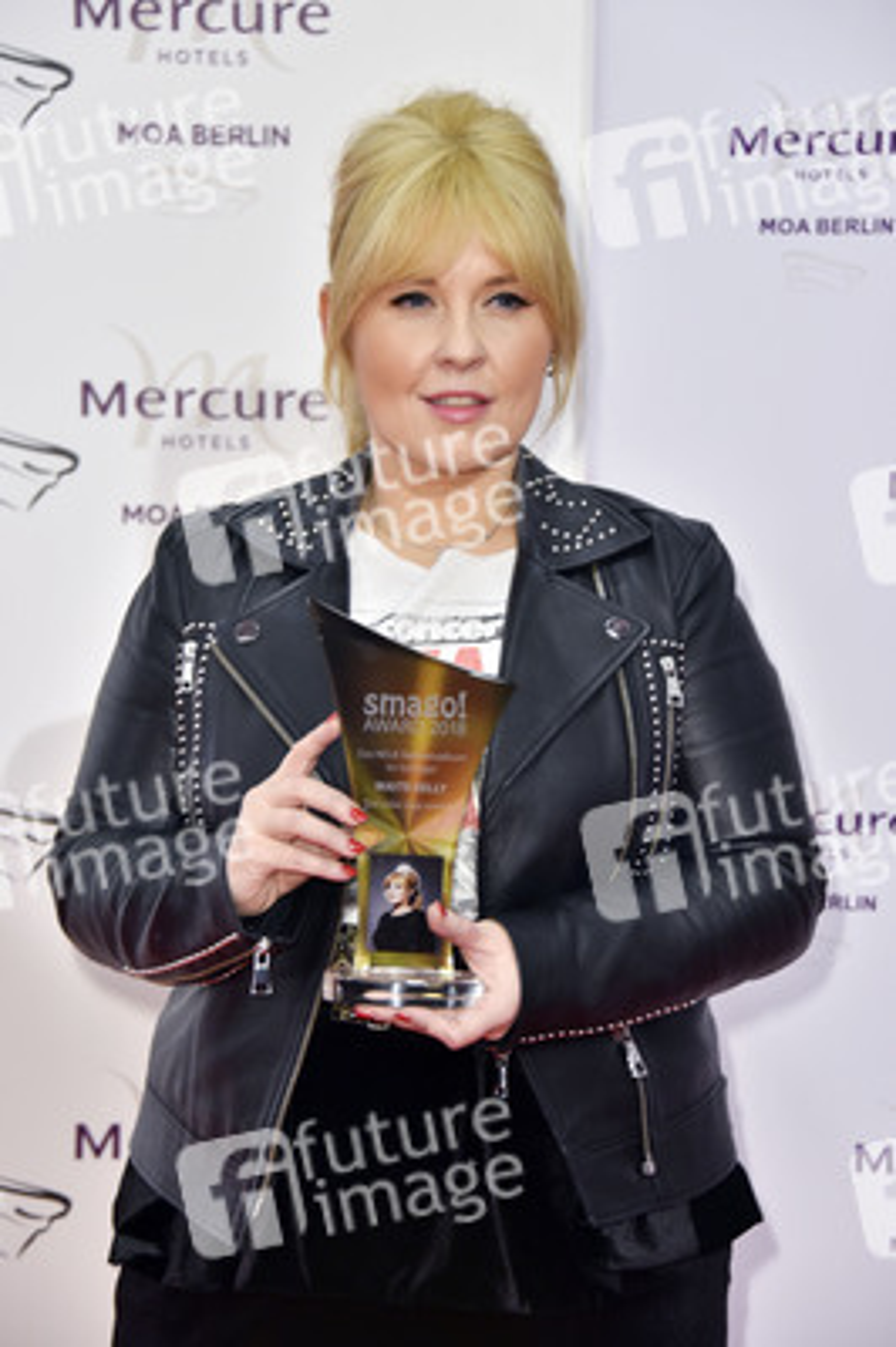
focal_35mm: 112
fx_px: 4188
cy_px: 674
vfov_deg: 18.3
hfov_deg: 12.2
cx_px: 448
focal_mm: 112
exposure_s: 1/125
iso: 1250
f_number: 5.6
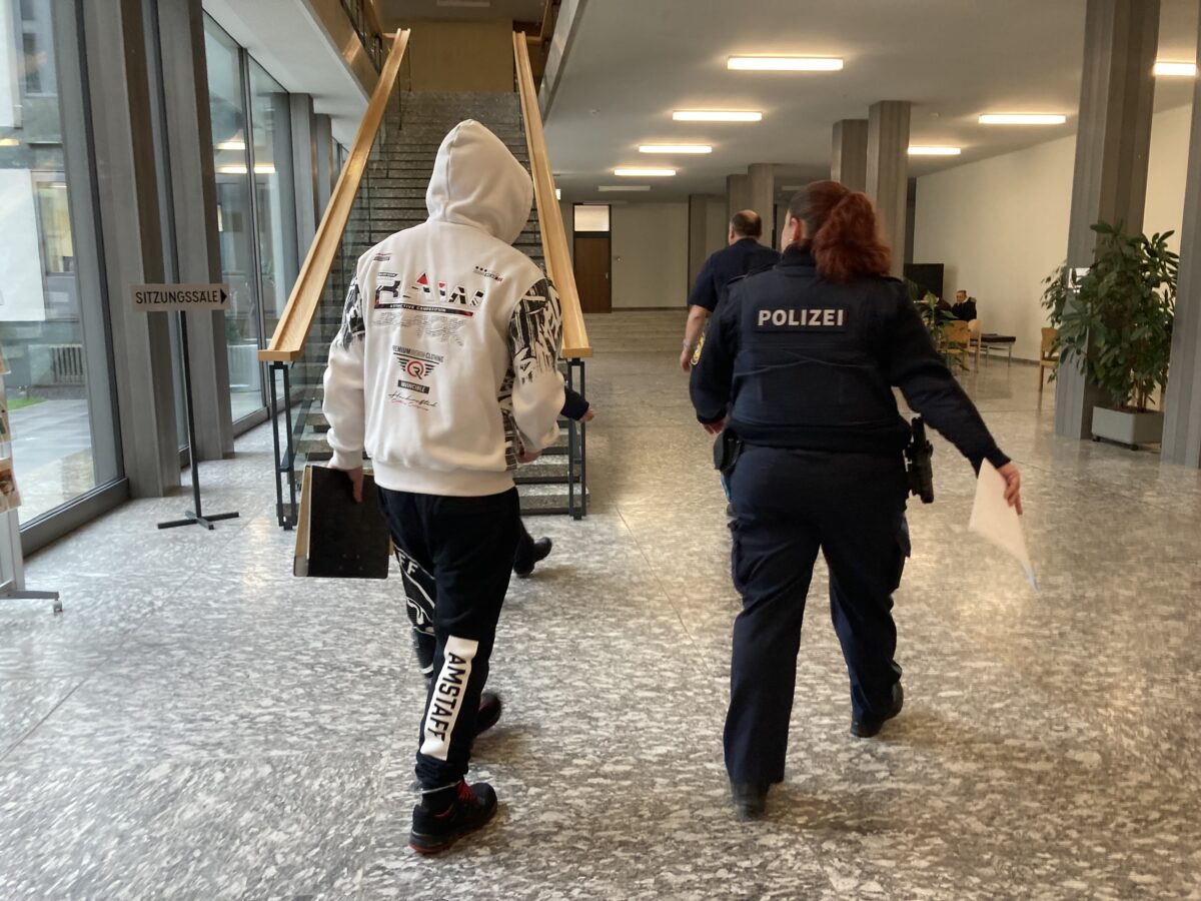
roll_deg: +2.2
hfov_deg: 63.4
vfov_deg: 49.7
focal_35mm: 28
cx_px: 600
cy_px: 450
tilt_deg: -8.7
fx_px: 971
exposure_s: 1/50
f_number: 1.8
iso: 125
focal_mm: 3.99
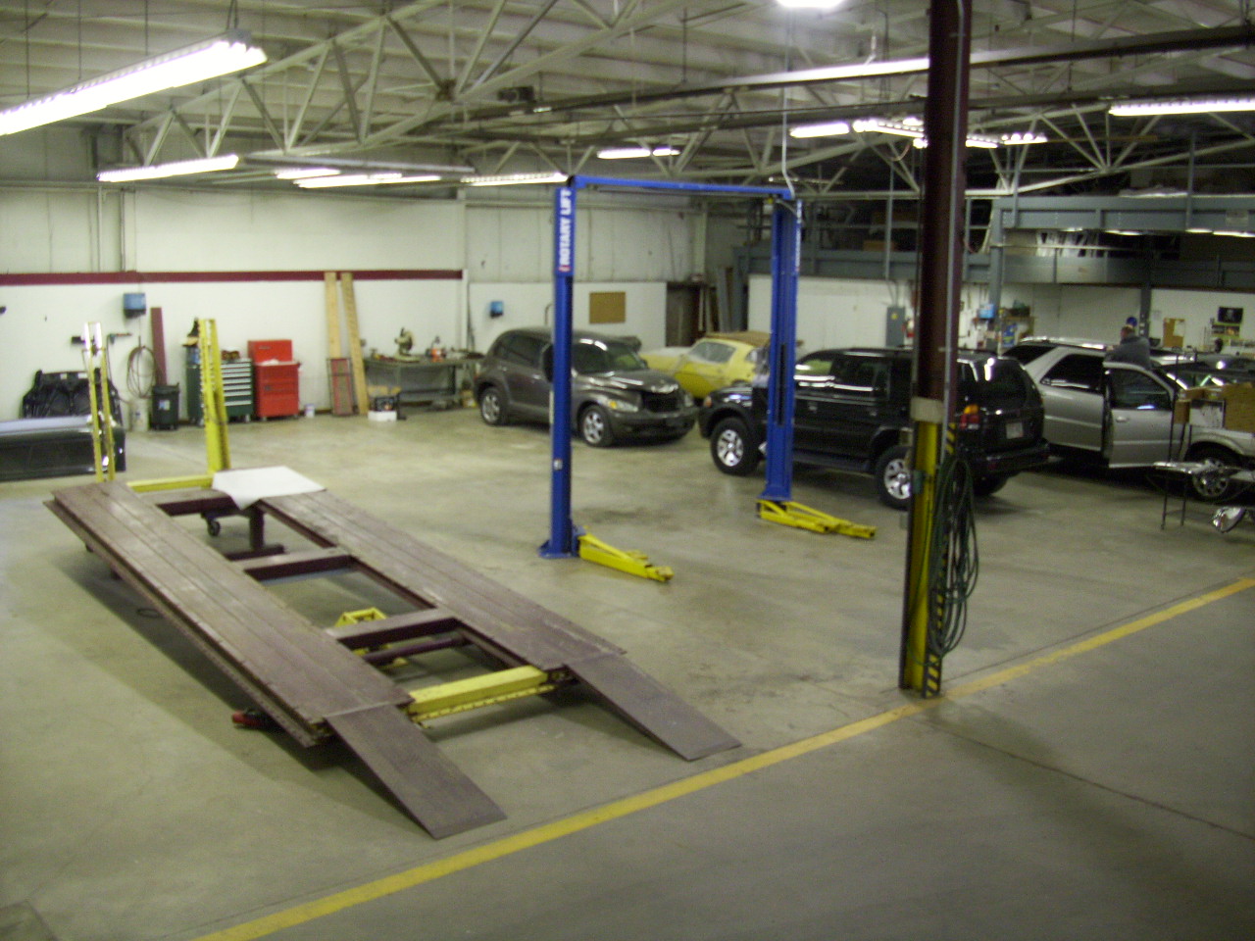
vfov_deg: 41.8
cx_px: 628
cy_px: 470
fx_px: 1233
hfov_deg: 54.0
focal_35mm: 34
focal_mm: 5.7
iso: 160
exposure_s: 1/13
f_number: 2.9
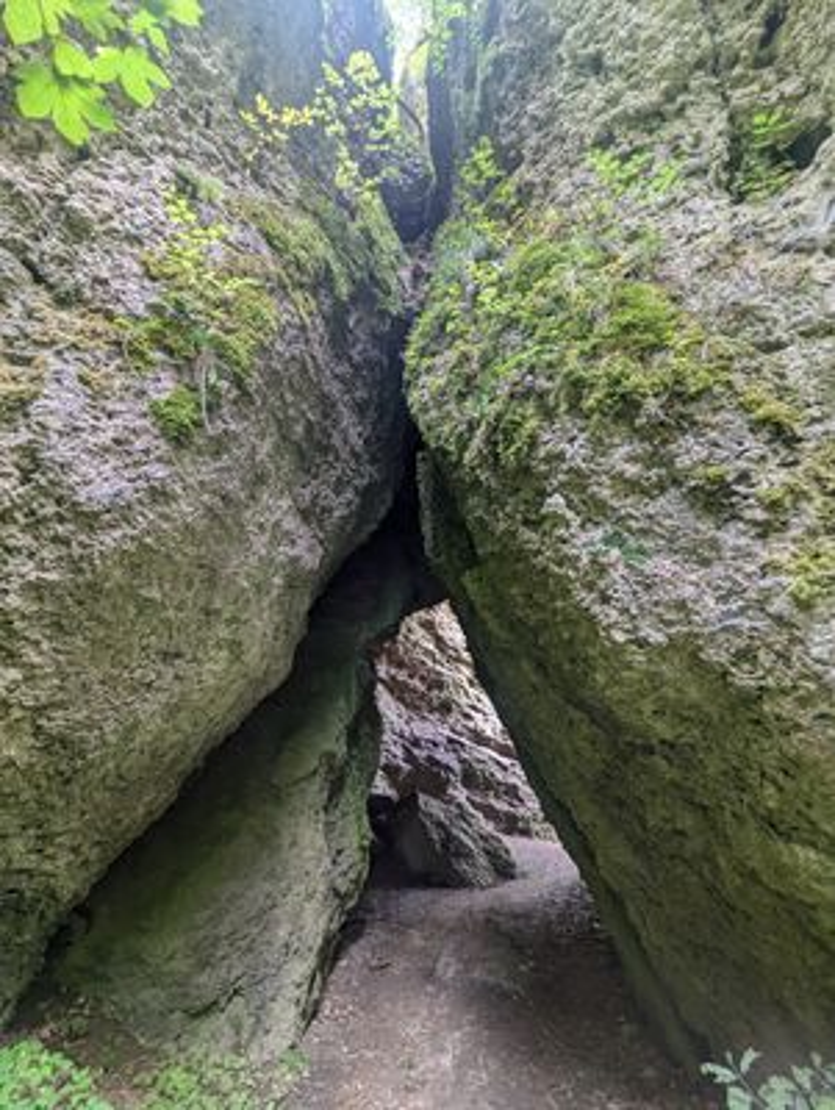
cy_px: 555
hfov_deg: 78.2
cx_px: 418
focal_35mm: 16
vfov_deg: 94.4
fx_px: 514
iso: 291
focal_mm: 2.35
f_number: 2.2
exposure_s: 1/38.4
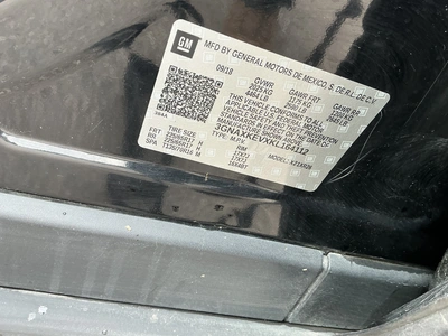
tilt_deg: -33.4
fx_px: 362
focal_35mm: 28
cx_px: 224
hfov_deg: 63.4
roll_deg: -22.2
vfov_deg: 49.7
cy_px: 168
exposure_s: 1/122
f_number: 1.8
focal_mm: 3
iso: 40
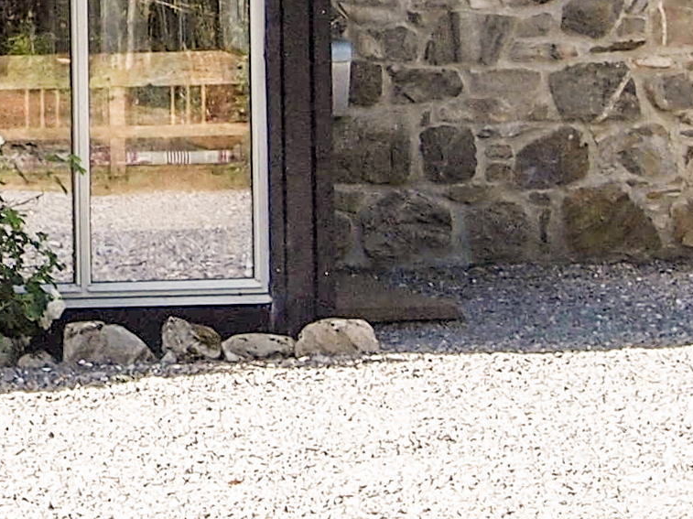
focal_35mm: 197
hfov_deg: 9.8
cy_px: -104
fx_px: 3942
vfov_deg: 7.5
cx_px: -305
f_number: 7.1
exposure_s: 1/250
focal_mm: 19
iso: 200
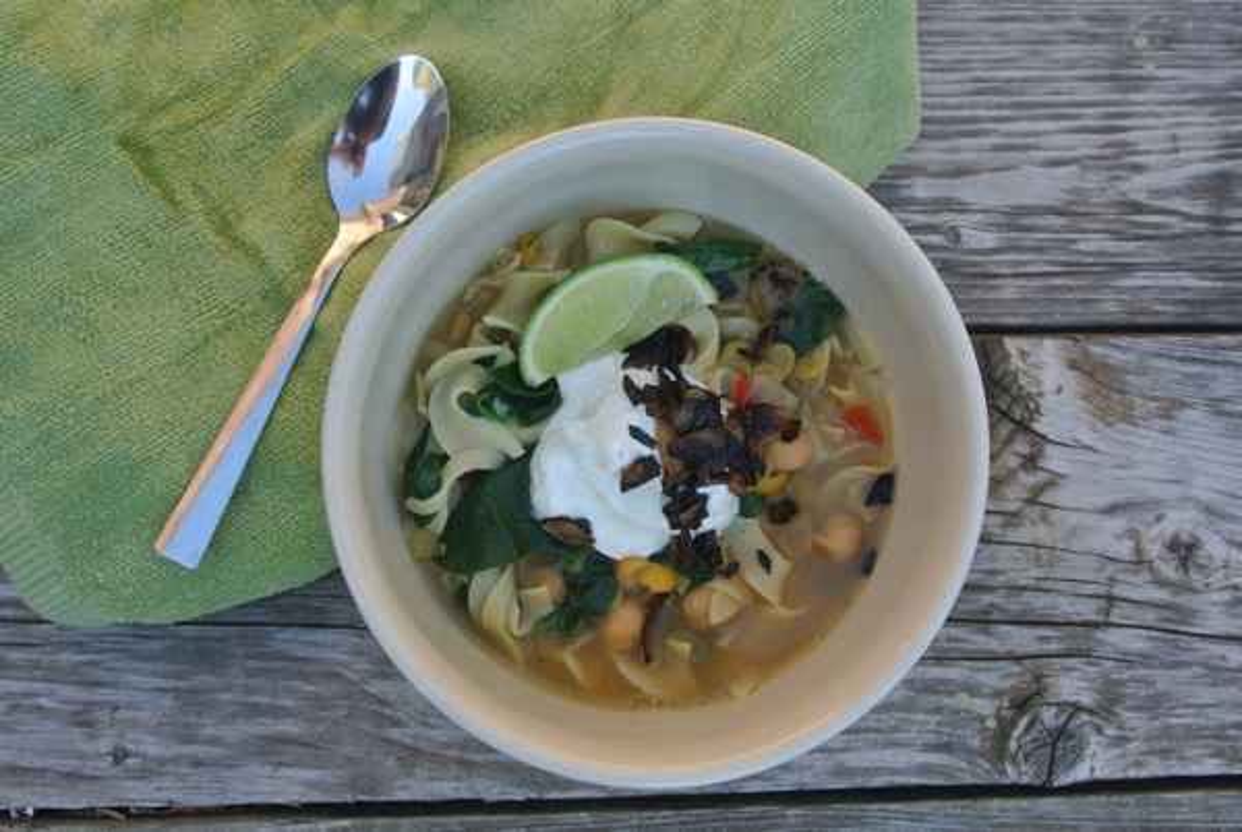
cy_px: 416
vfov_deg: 33.5
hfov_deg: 48.4
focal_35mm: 40
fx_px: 1382
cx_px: 621
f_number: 4.2
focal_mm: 15.1
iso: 100
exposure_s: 1/125
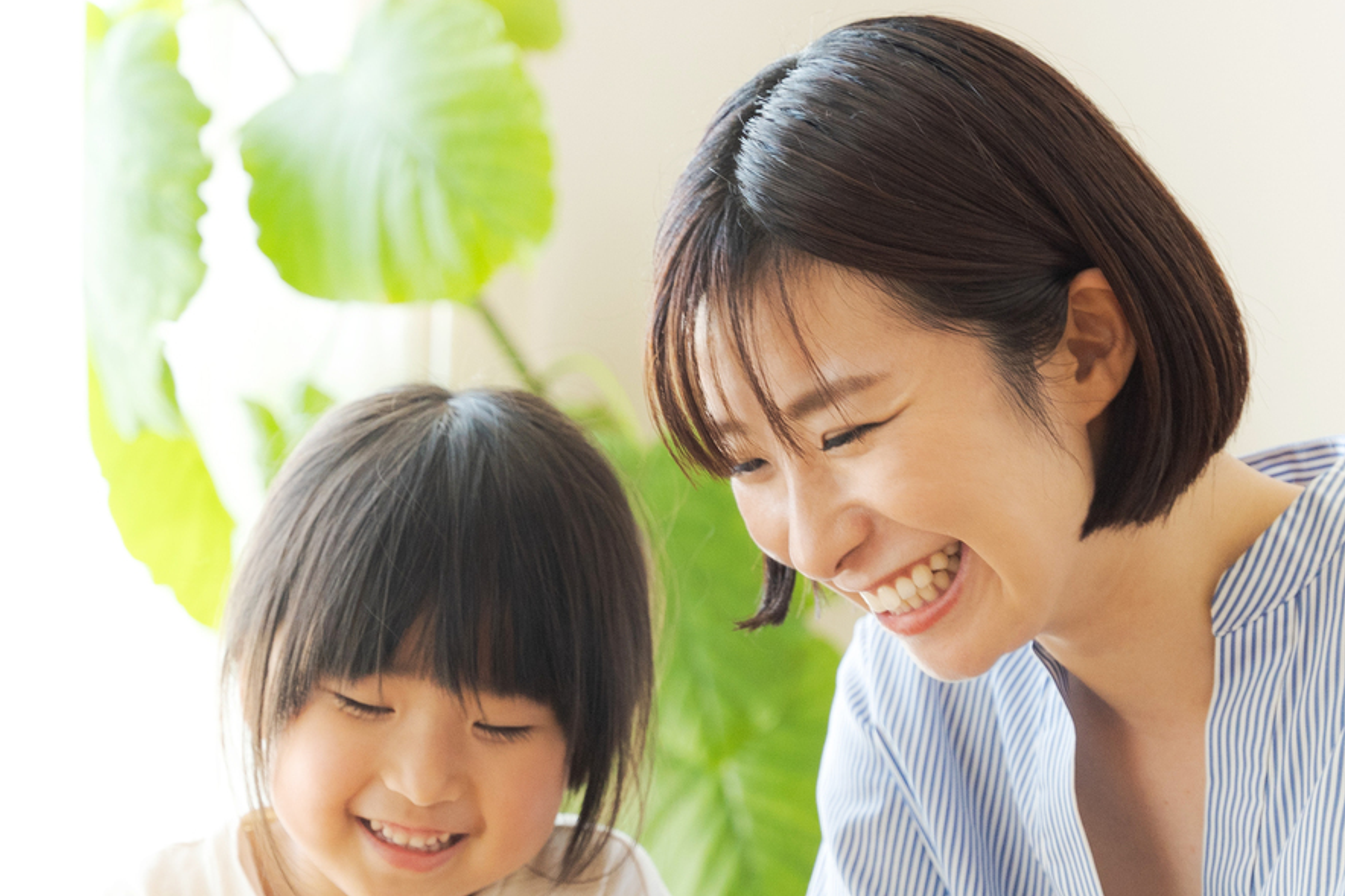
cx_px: 706
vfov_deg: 9.9
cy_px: 662
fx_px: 5171
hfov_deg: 14.8
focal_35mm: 138
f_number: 3.2
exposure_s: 1/100
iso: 640
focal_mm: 61.2
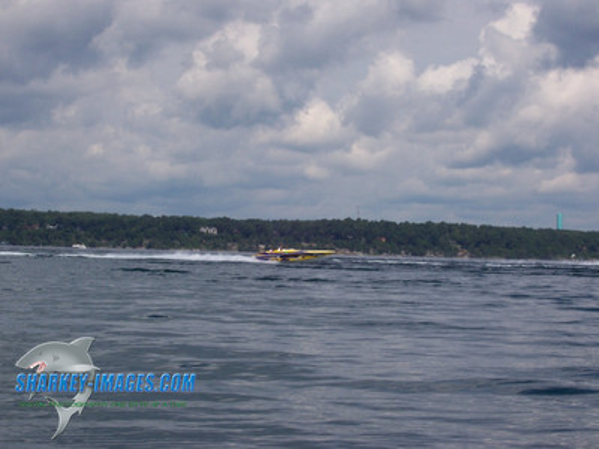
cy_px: 224
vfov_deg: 14.5
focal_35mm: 102
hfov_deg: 19.3
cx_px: 300
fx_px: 1765
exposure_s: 1/350
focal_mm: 16.8
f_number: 9.5
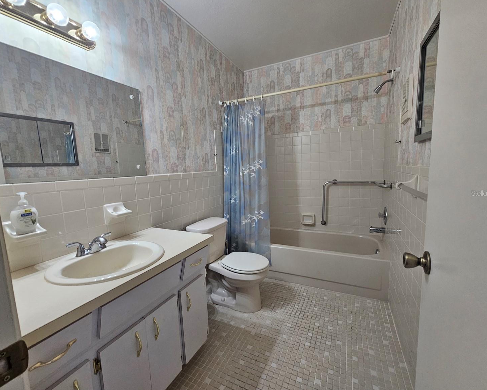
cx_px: 234
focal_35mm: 14
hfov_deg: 100.7
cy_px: 193
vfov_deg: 88.0
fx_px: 202
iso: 160
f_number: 2.2
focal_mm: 2.2
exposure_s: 1/60
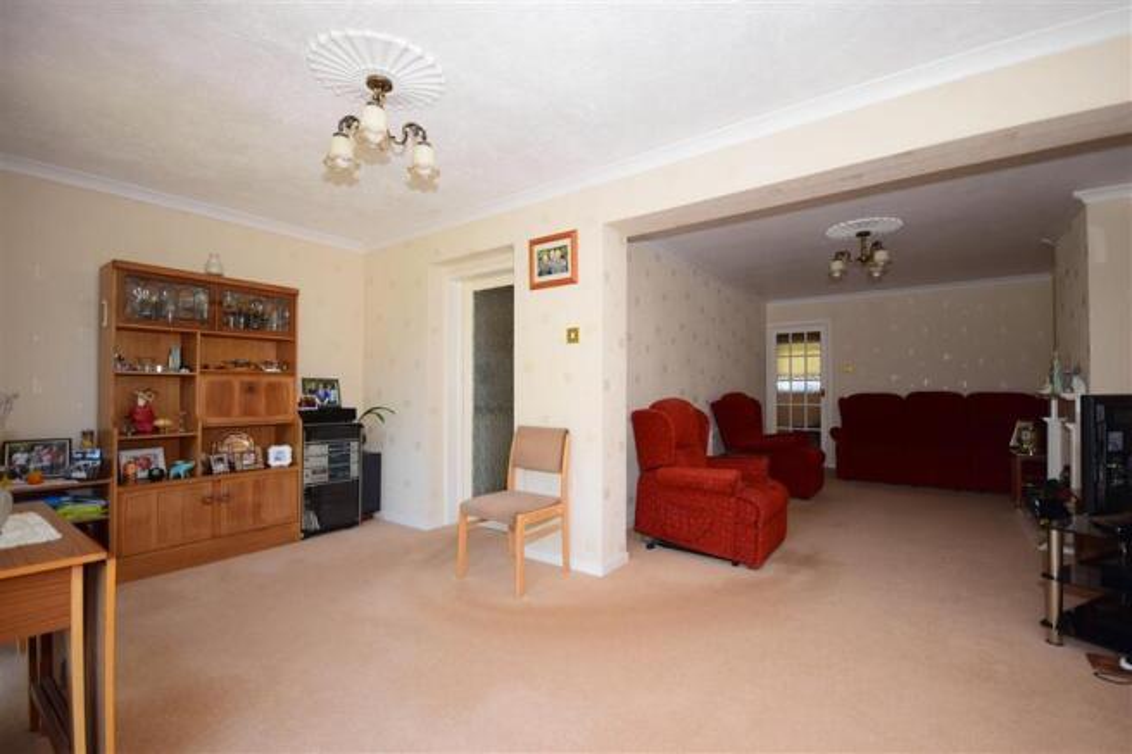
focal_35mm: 15
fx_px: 472
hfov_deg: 100.4
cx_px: 566
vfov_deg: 77.3
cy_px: 377
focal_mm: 10
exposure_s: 1/60
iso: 160
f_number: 5.6
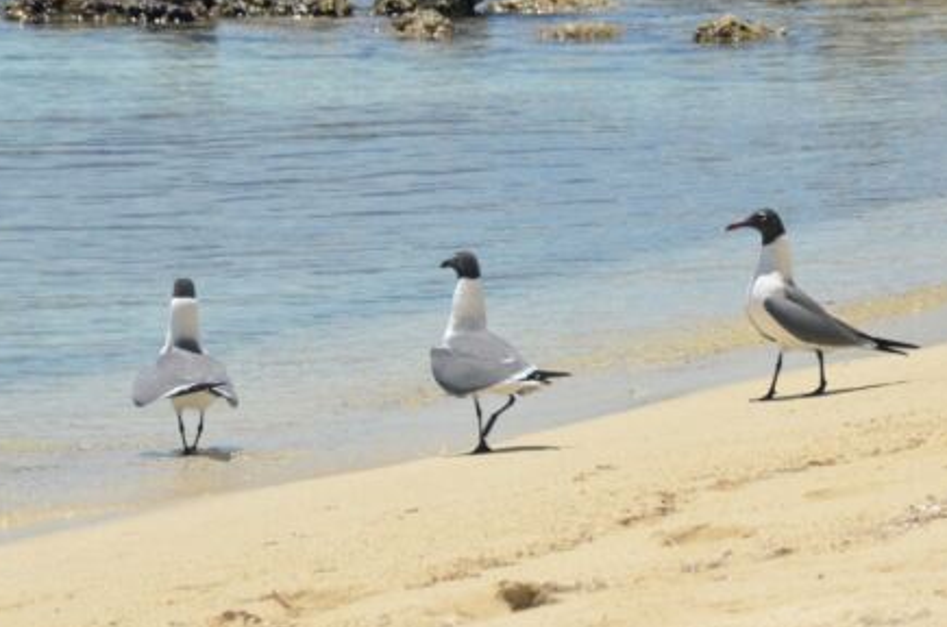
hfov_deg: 4.7
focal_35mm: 441
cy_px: 336
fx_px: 11575
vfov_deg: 3.1
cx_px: 592
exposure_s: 1/320
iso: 200
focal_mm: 200
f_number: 16
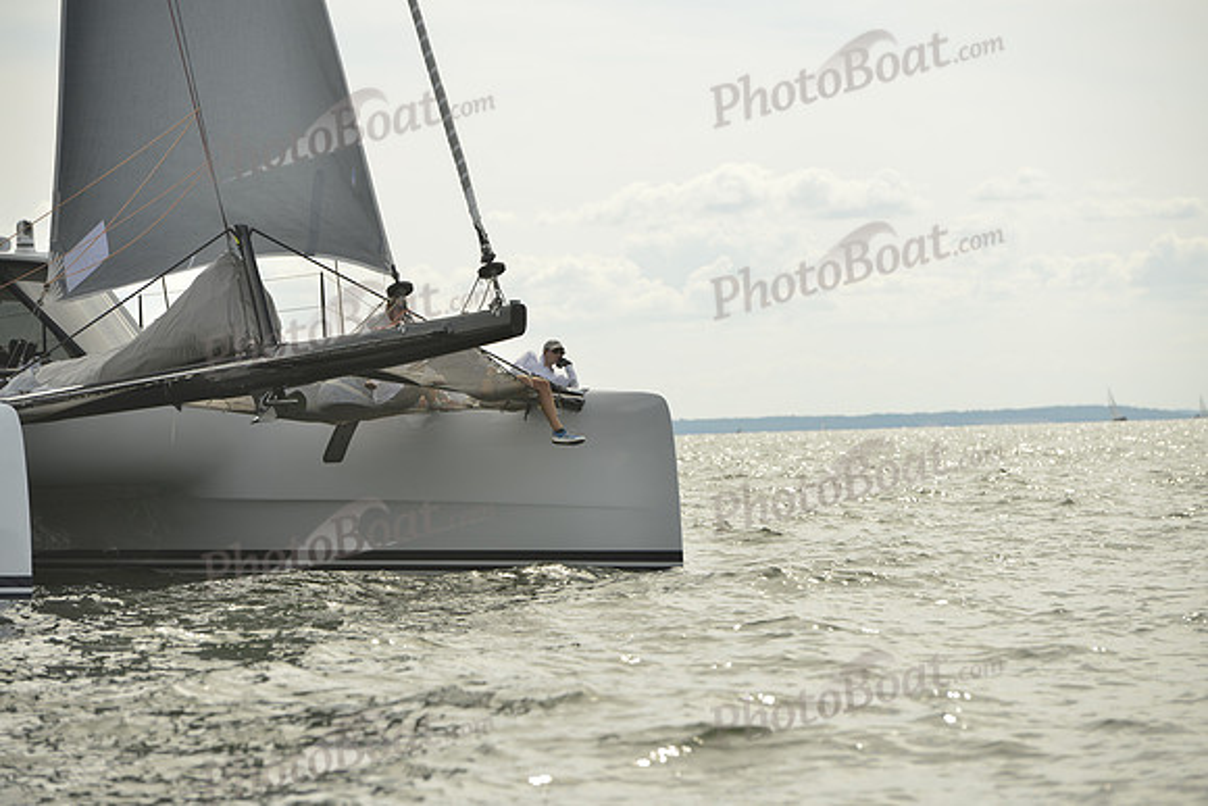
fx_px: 6041
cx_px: 604
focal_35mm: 180
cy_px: 403
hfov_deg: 11.4
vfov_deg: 7.6
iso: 200
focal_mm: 180
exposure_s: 1/1000
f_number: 7.1
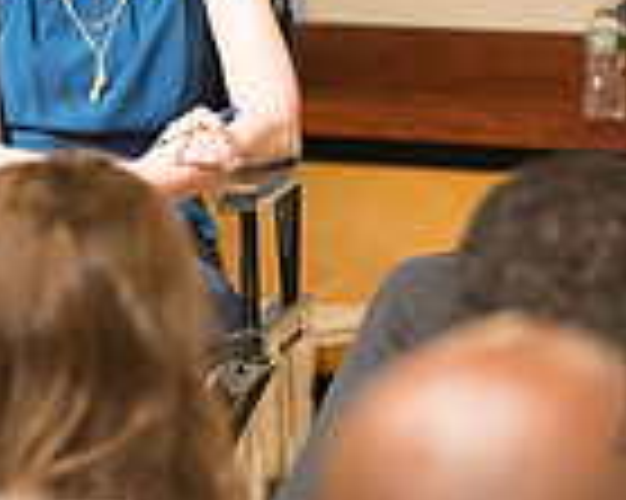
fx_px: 5795
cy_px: -61
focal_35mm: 313
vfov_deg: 4.9
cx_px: 640
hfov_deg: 6.2
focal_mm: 80
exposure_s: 1/125
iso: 2500
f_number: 4
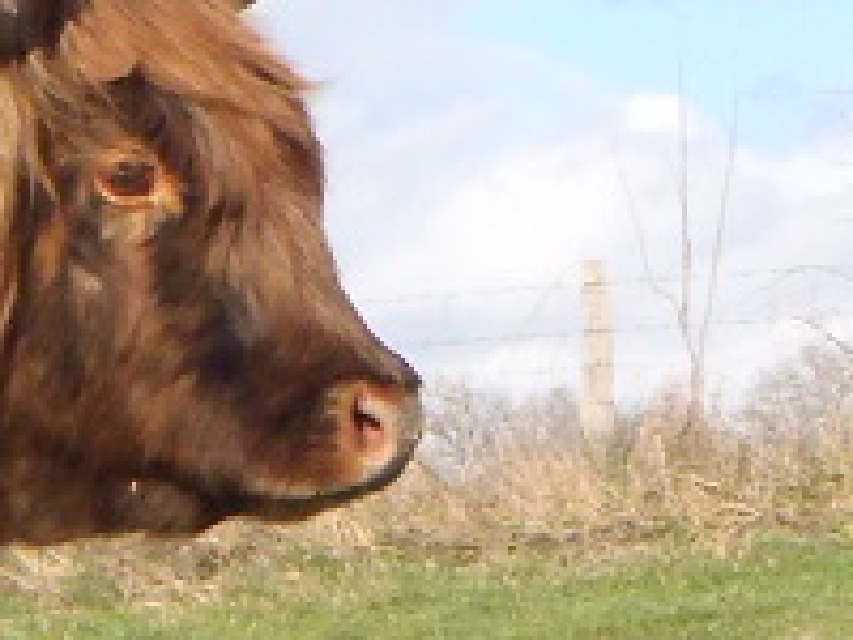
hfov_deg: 7.5
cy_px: 646
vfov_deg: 5.8
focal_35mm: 256
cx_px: -687
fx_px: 6308
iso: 400
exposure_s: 1/640
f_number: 7.1
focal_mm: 10.34
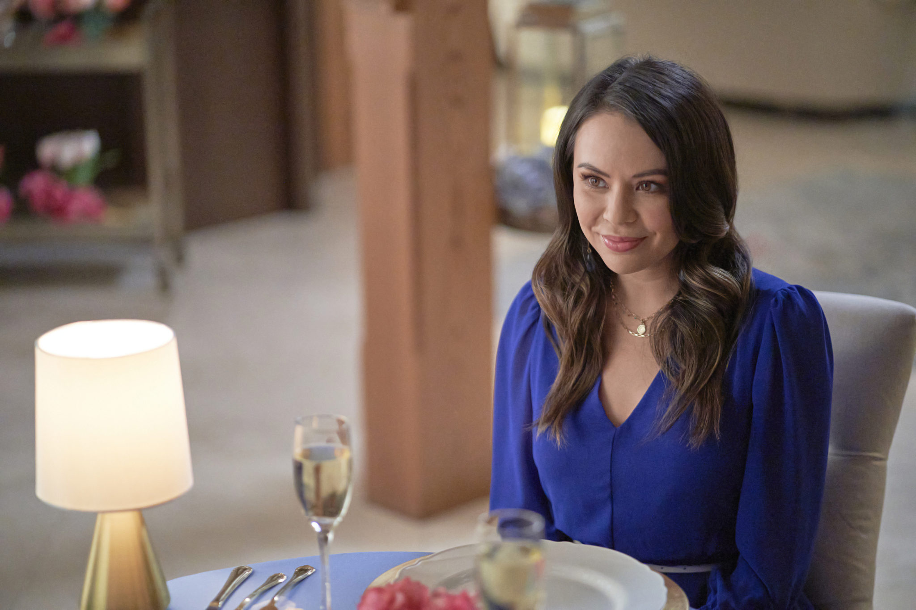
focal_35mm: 85
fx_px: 2162
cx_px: 458
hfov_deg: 23.9
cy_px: 305
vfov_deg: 16.1
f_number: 1.8
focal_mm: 85
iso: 8000
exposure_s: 1/125
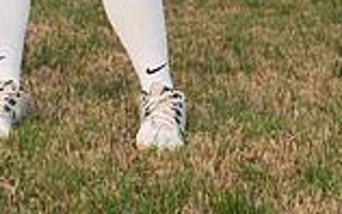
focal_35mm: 139
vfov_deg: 8.7
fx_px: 1296
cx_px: 32
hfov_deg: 14.9
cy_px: -268
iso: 200
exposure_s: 1/320
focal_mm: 48
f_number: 6.3
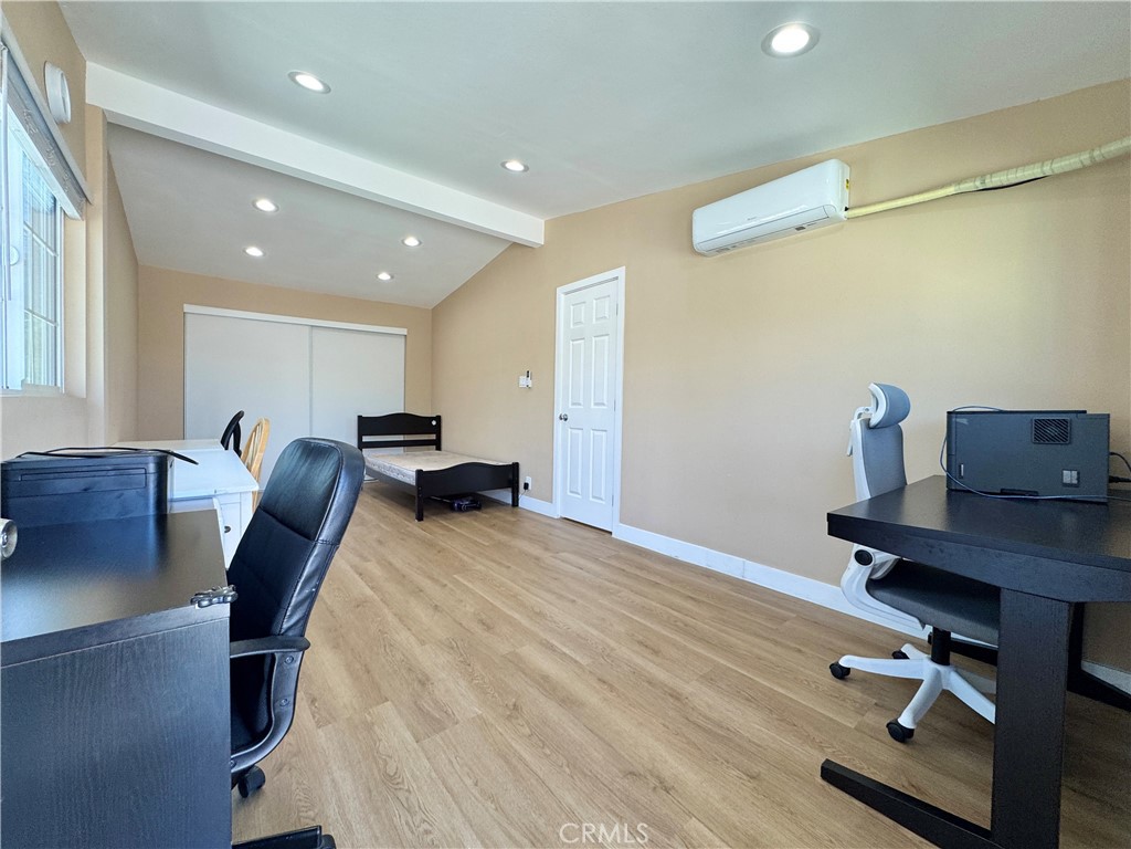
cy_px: 424
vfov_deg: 85.7
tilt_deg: -2.6
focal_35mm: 14
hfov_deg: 102.1
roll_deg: -1.1
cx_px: 566
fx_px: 457
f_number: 2.2
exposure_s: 1/120
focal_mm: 2.22
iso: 100
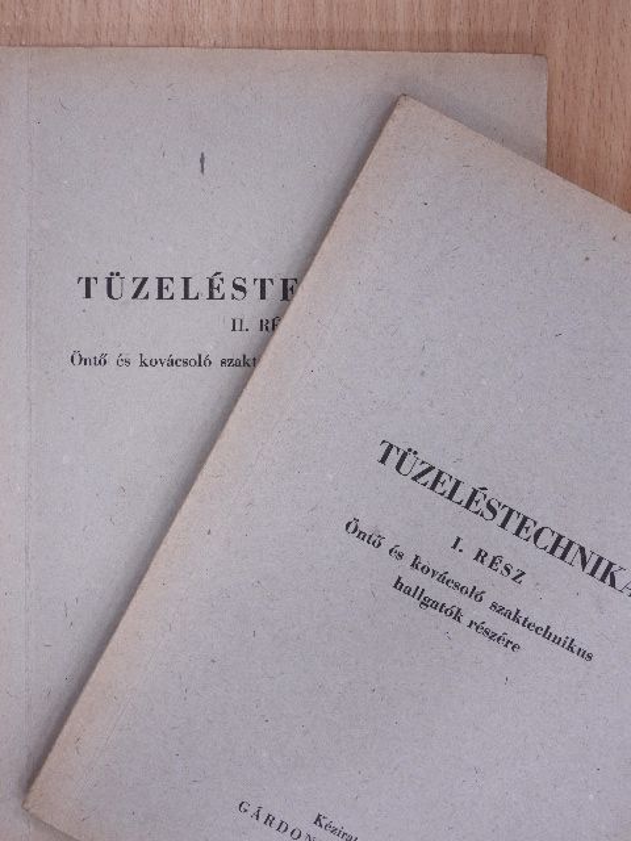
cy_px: 420
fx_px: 1580
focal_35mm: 65
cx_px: 316
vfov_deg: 29.8
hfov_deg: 22.6
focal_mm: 11.6
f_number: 4.2
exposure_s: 1/30
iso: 160
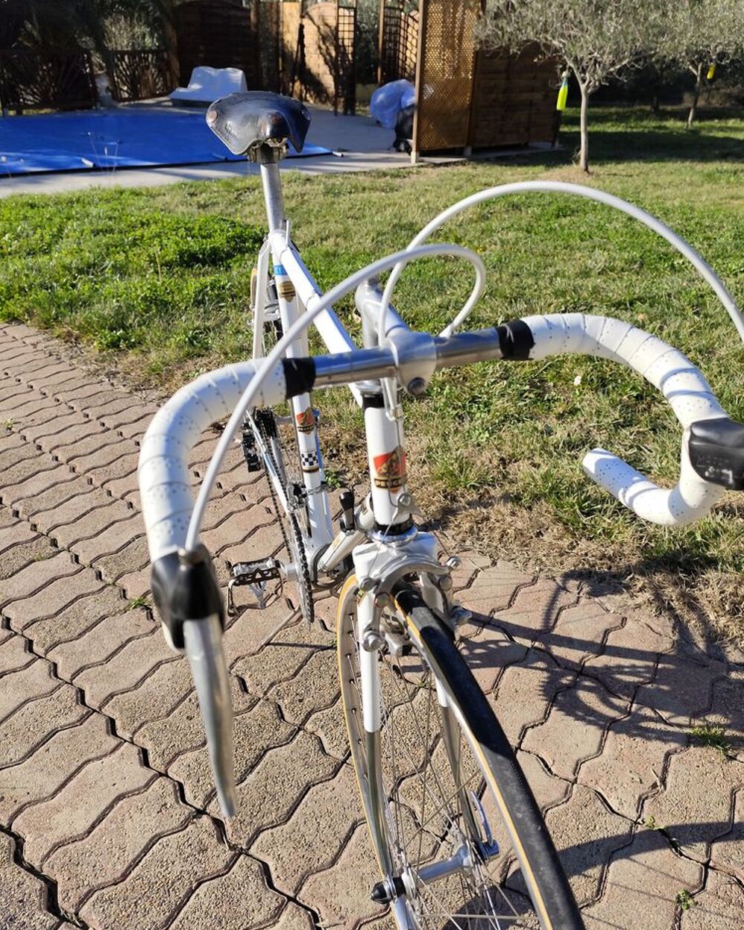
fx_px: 660
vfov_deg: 70.2
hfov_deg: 58.8
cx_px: 372
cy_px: 484
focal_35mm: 24
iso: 50
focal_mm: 6.14
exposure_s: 1/1042
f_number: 1.65
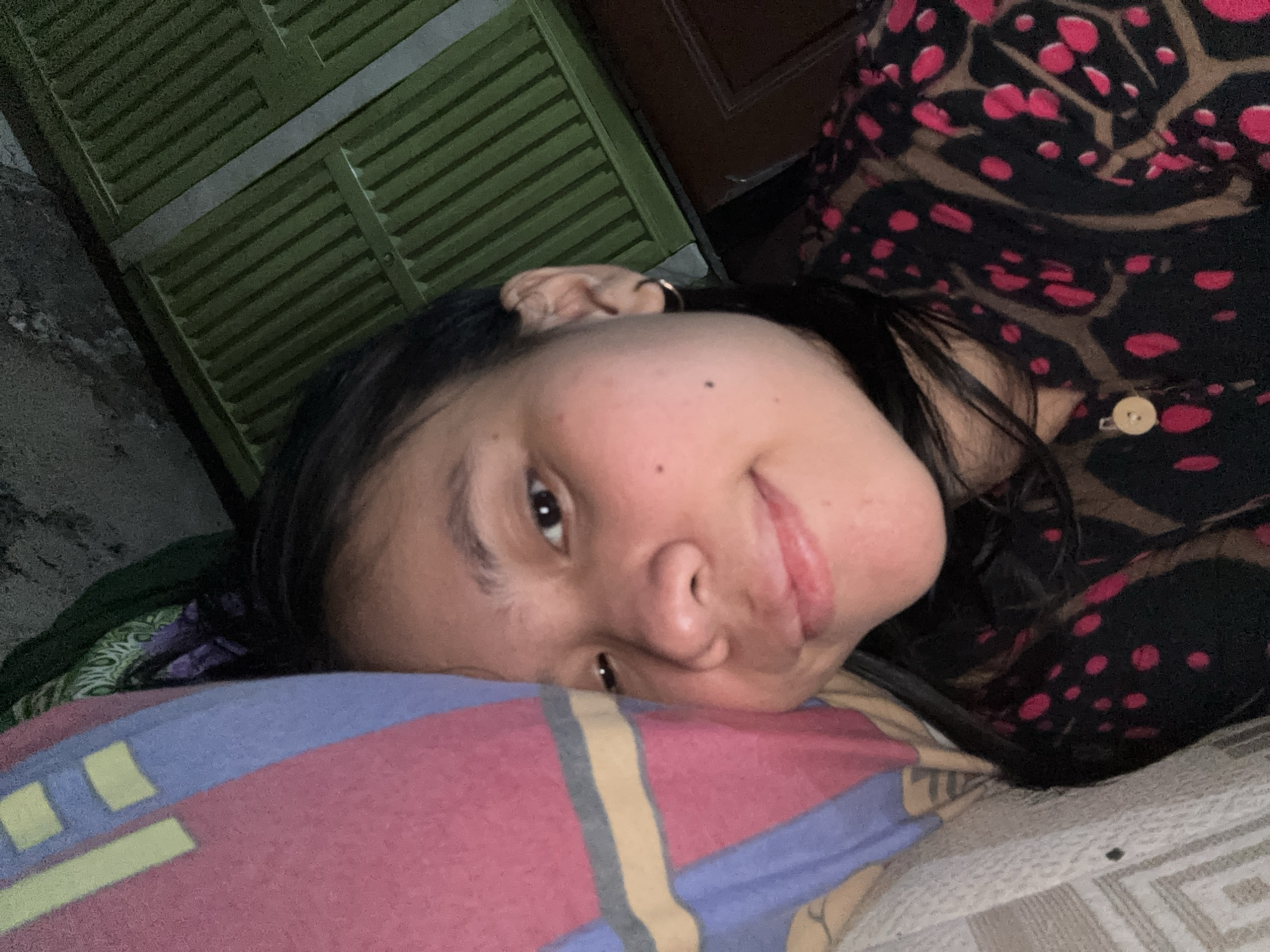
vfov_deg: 58.9
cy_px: 476
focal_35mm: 23
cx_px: 635
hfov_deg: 73.9
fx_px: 844
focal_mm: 2.69
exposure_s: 1/30
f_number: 1.9
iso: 250
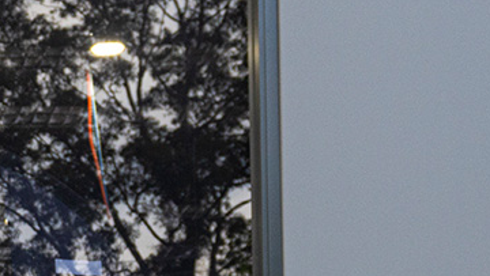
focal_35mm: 157
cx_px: -456
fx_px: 2041
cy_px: 562
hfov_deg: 12.3
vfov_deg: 7.4
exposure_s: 1/160
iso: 400
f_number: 4
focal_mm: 30
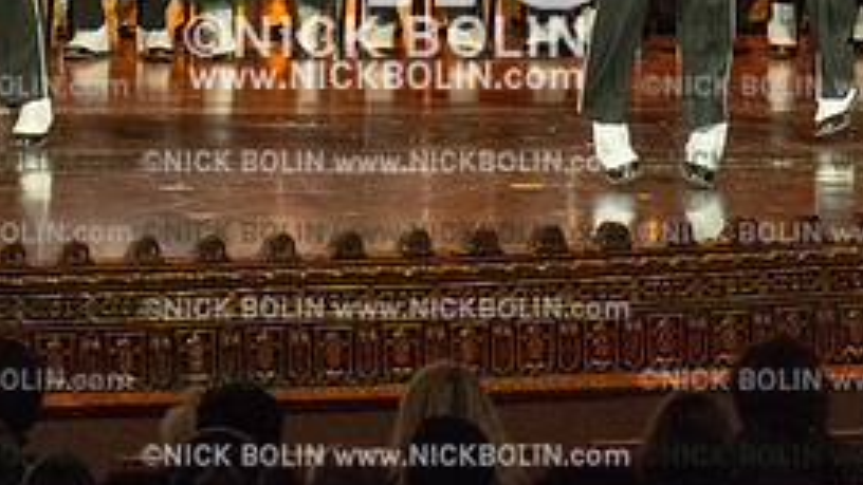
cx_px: 384
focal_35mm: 435
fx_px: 9954
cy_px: -60
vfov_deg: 2.8
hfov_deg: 5.0
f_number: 5.6
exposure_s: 1/320
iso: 8000
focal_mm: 195
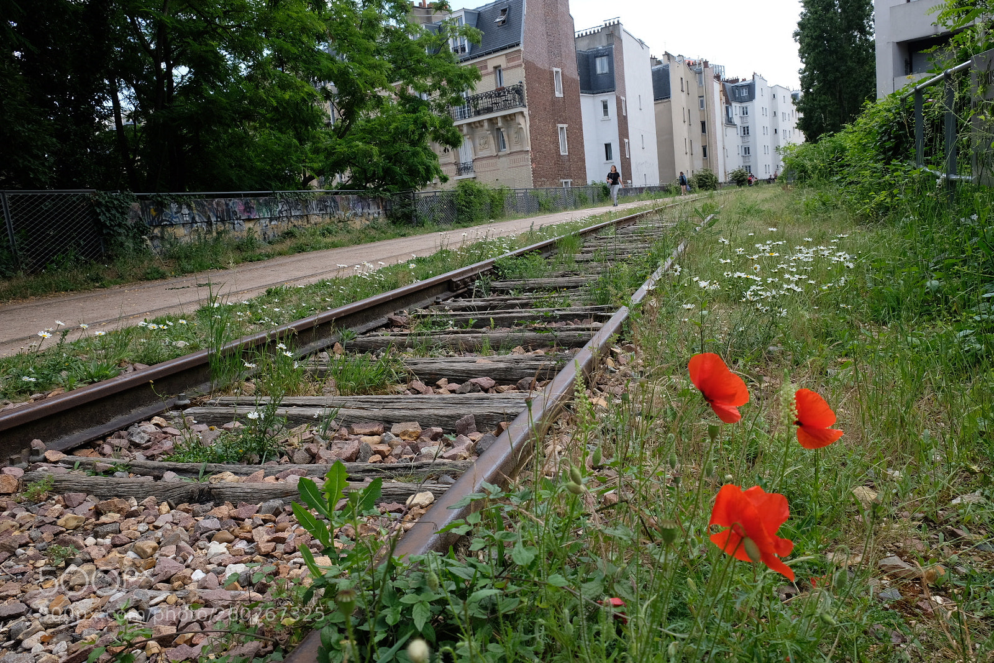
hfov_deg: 67.4
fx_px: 746
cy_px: 332
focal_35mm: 27
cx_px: 497
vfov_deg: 47.9
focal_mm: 18
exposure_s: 1/140
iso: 200
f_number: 9
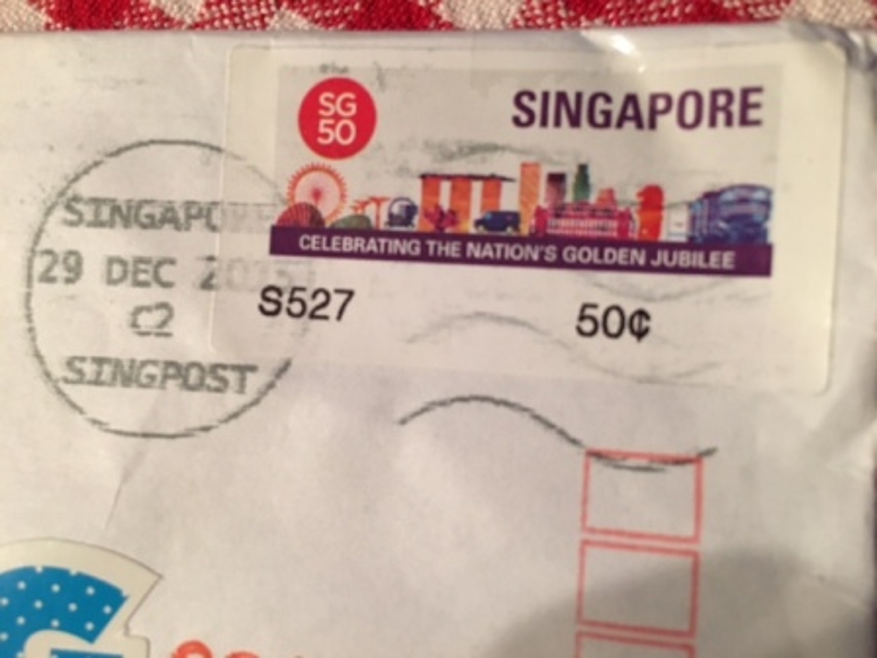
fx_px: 735
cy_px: 329
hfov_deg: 61.7
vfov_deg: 48.2
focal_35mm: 29
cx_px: 438
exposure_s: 1/30
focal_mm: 4.15
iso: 125
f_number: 2.2
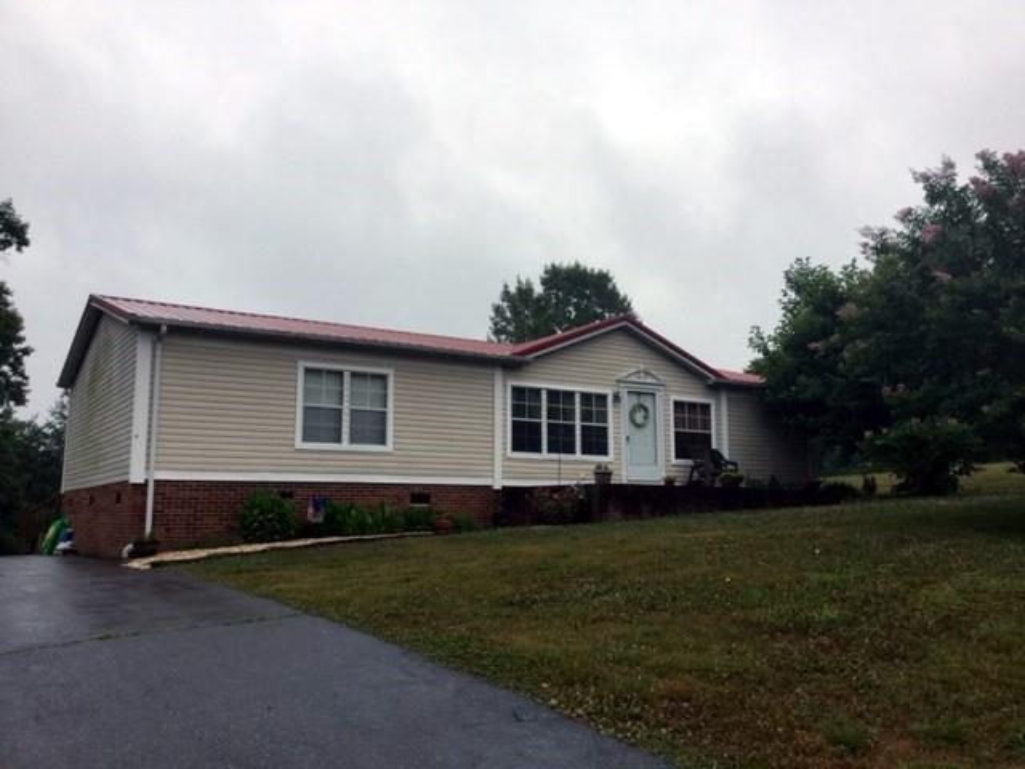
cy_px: 384
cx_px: 512
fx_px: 918
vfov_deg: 45.4
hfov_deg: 58.4
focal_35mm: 31
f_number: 2.4
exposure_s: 1/359
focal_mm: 3.3
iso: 25
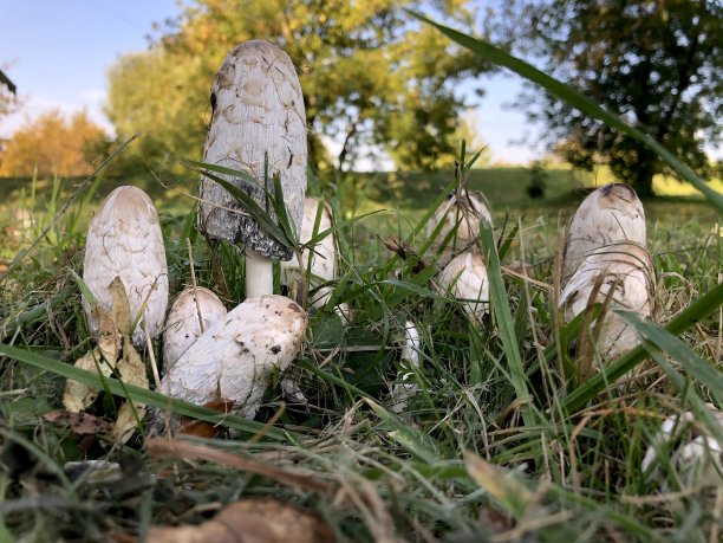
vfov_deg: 49.7
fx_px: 585
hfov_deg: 63.4
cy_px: 272
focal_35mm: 28
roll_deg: -1.1
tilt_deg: -4.9
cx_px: 362
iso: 20
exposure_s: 1/187
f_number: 1.8
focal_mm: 3.99
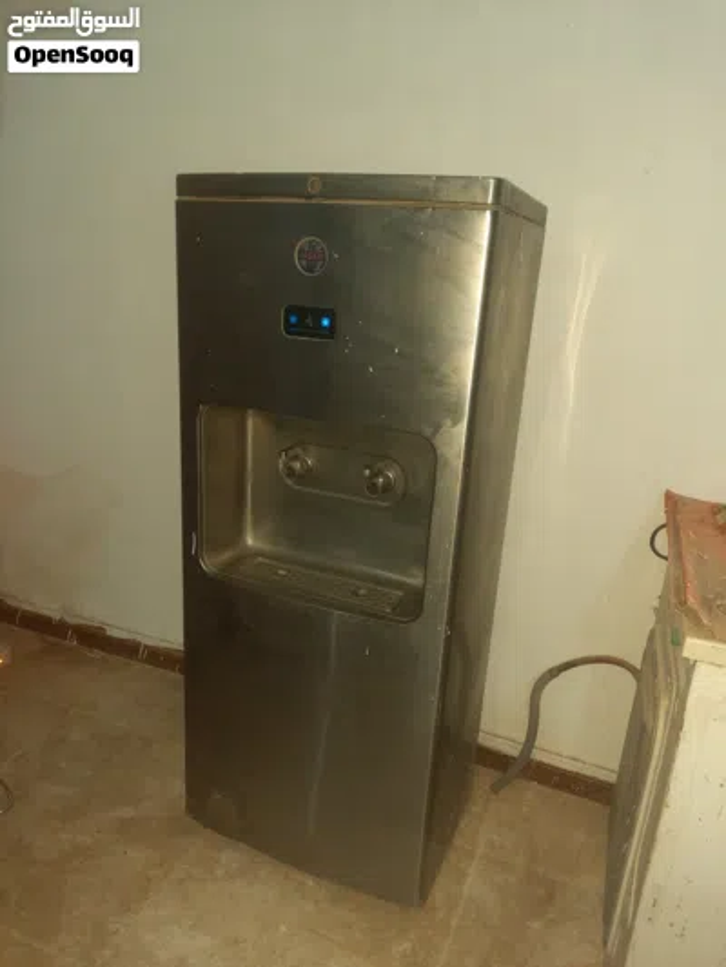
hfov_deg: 54.9
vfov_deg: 69.4
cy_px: 484
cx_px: 363
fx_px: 699
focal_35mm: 25
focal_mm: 4.6
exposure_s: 1/20
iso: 1250
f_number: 2
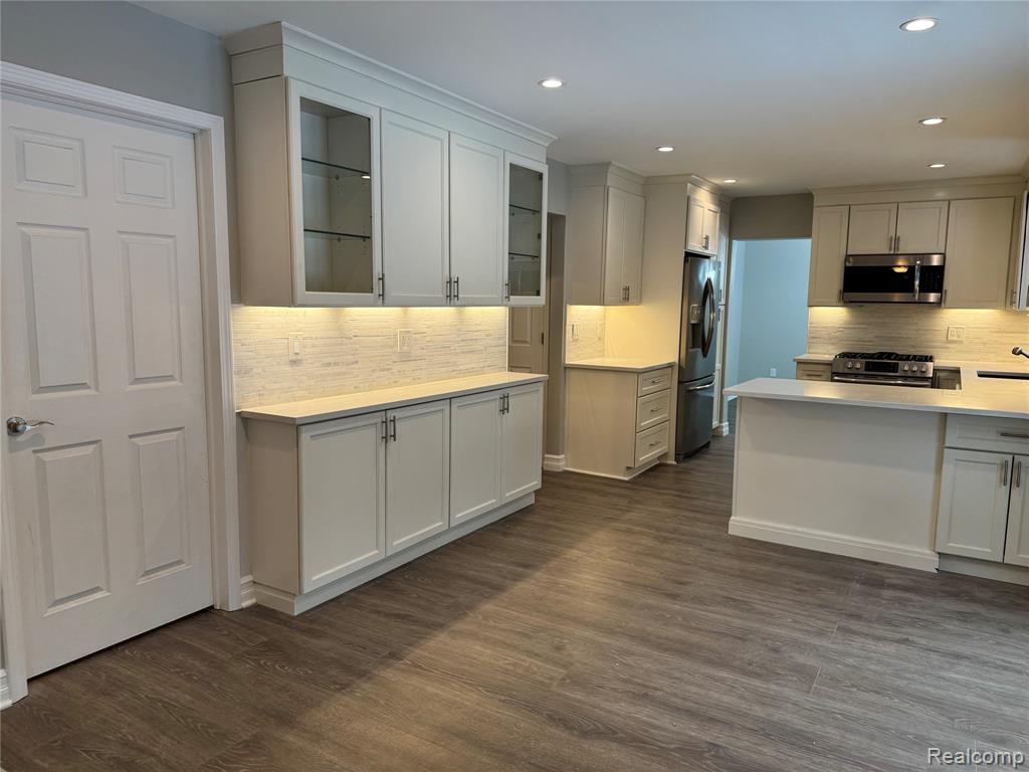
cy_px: 386
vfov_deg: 56.8
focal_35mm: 24
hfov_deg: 71.6
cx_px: 514
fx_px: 713
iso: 160
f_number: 1.78
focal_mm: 6.76
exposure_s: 1/120
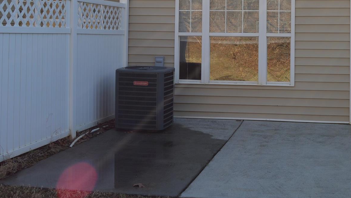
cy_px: 22
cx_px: 248
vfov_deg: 21.4
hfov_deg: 37.2
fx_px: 512
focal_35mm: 55
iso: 100
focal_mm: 20
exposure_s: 1/160
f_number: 6.3
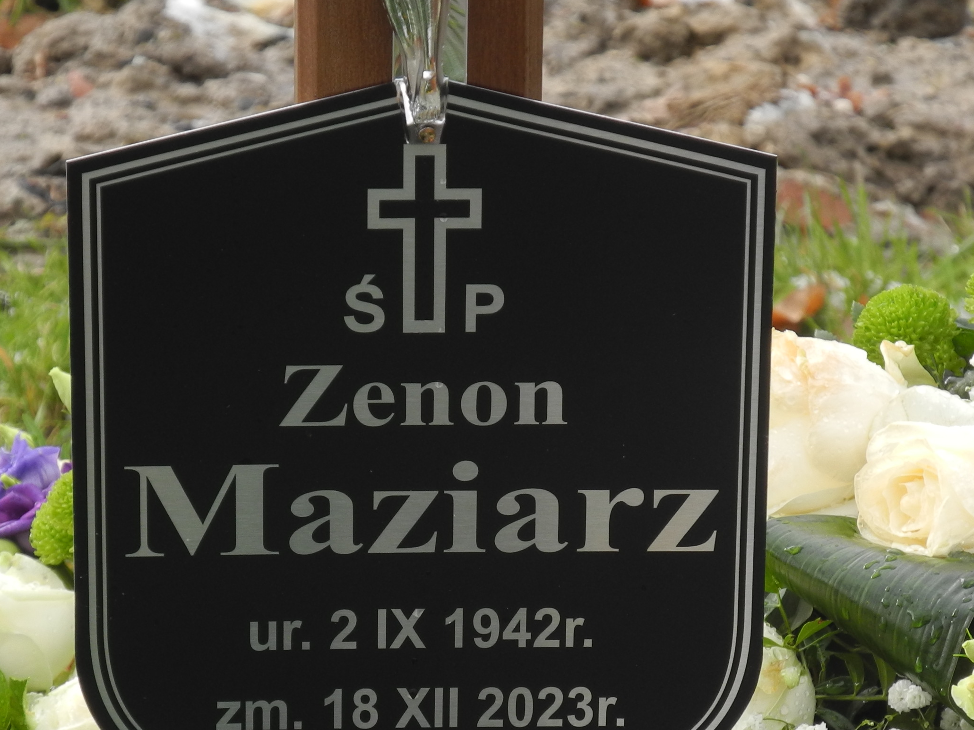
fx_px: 6724
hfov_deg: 8.3
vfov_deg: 6.2
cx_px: 458
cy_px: 509
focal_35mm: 239
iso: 100
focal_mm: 28.9
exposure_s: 1/60
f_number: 5
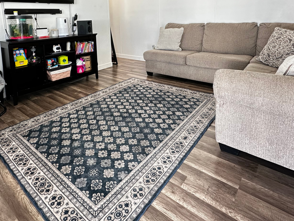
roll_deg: +1.2
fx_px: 195
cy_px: 40
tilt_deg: -6.5
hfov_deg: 73.7
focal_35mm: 23
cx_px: 130
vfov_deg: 54.3
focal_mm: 2.22
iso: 160
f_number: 2.2
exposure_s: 1/60
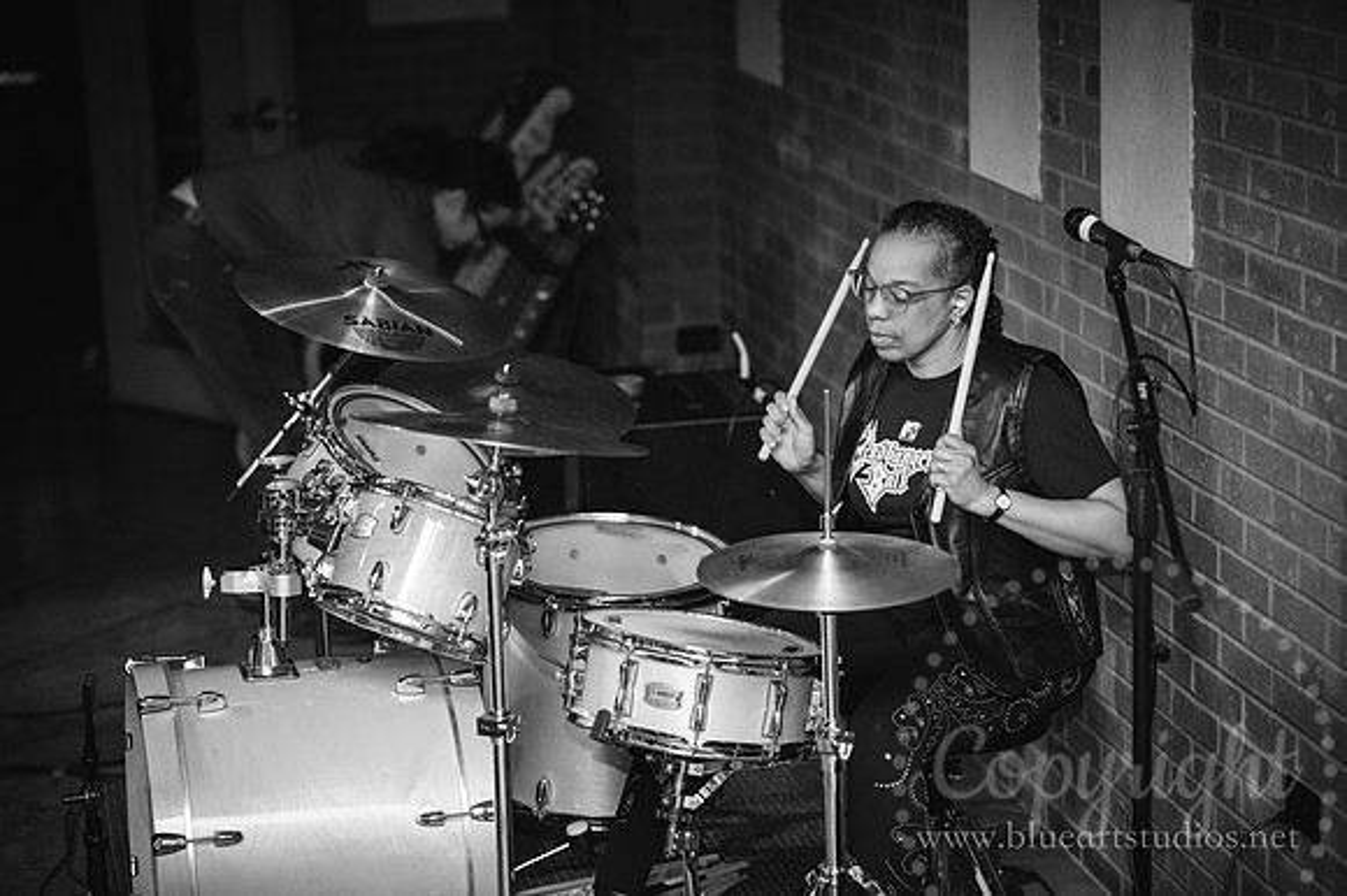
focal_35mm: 85
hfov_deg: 23.9
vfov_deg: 16.1
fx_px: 3178
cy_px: 448
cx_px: 674
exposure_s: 1/250
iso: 2500
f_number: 2.5
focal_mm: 85
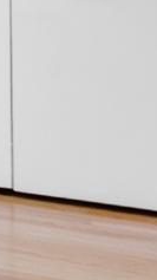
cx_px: -705
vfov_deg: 14.8
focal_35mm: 136
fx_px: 1008
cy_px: -122
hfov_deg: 5.6
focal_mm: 10
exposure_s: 1/25
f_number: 8
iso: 200
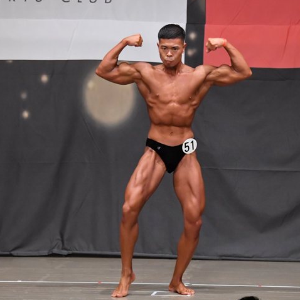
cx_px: 131
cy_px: 148
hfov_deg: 5.9
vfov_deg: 5.9
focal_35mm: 299
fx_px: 2932
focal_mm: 145
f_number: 5.6
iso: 6400
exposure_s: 1/400
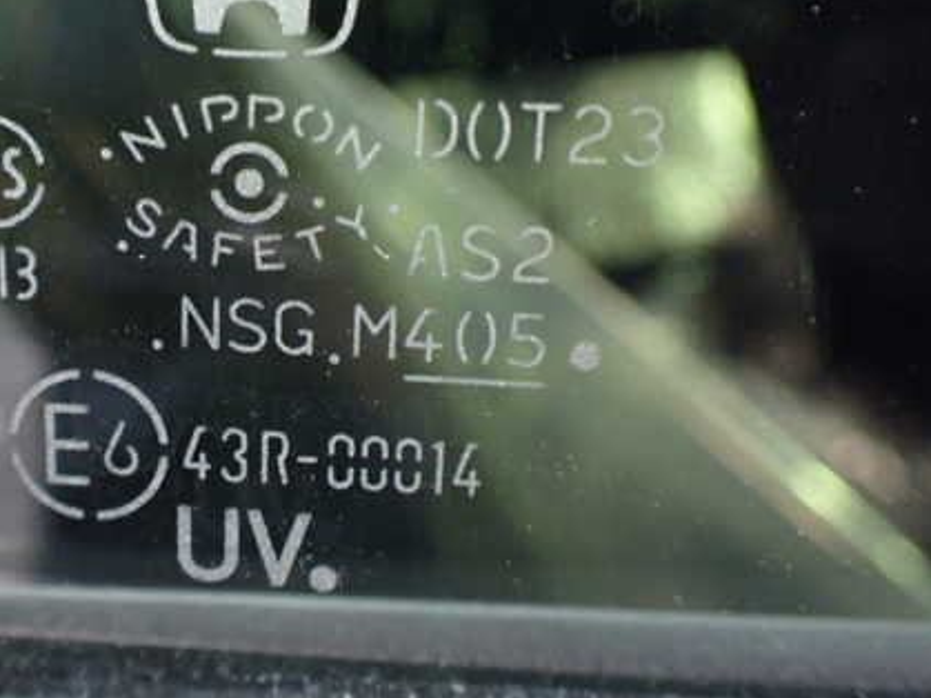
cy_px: 278
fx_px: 1156
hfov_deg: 42.9
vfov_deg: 33.5
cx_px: 273
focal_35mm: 43
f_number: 2.3
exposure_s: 1/30
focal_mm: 5.4
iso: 800
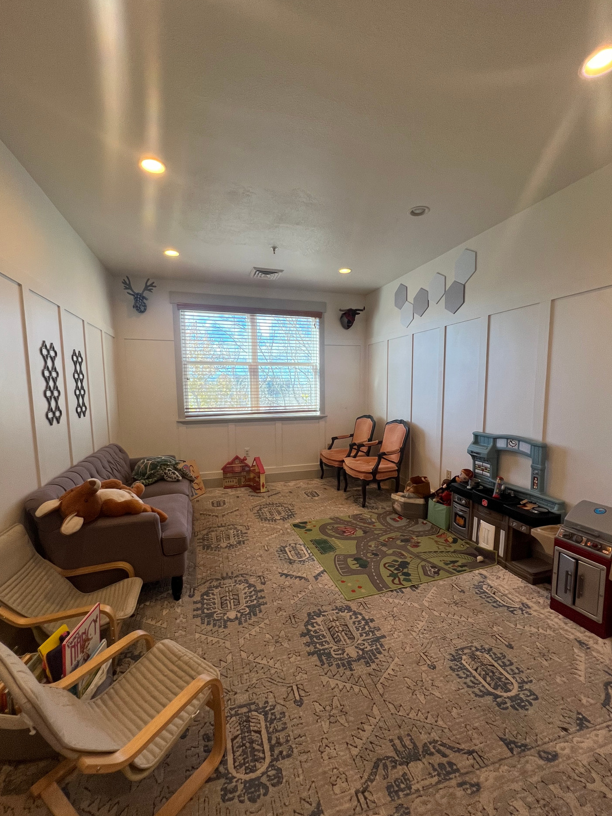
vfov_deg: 102.0
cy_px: 426
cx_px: 312
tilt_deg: -6.4
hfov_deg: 85.7
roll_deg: +0.9
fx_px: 330
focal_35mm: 14
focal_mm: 1.57
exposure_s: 1/120
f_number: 1.8
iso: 125
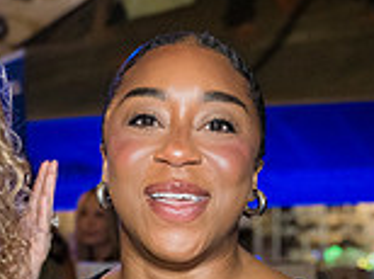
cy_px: 314
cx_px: 63
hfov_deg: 12.6
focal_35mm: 156
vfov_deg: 9.4
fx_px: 1683
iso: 3200
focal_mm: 43
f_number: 4
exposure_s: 1/160
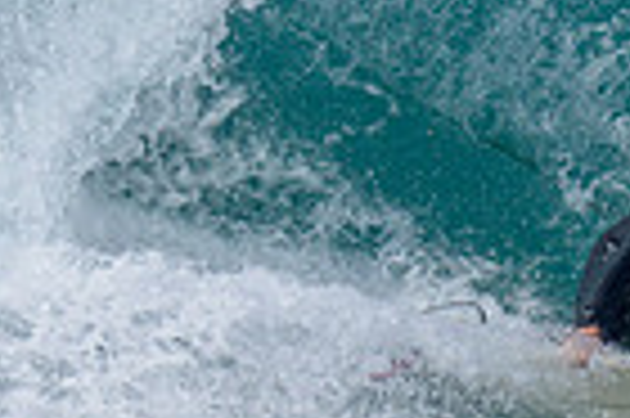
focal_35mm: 4569
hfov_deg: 0.5
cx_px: 882
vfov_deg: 0.3
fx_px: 79863
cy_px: 257
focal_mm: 800
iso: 220
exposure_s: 1/2000
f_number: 6.3
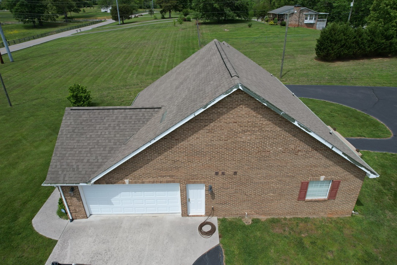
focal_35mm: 22
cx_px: 198
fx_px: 243
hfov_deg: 78.6
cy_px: 132
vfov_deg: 57.2
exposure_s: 1/2000
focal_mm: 8.38
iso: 100
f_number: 2.8
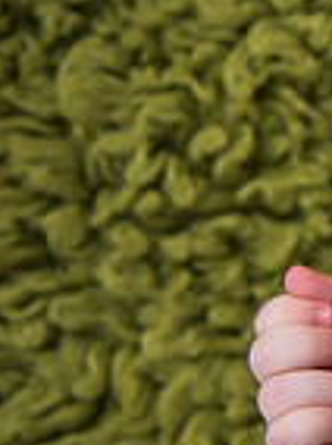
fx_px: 2078
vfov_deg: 12.2
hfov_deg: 8.1
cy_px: 120
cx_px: 910
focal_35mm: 162
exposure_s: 1/125
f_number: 2.8
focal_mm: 32
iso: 200
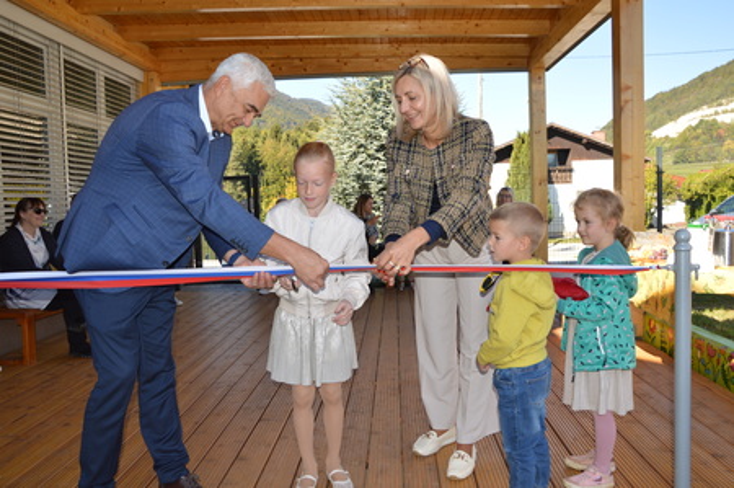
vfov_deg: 47.8
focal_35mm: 27
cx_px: 367
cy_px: 244
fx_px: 550
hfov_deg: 67.4
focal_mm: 18
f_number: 5
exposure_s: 1/200
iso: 100
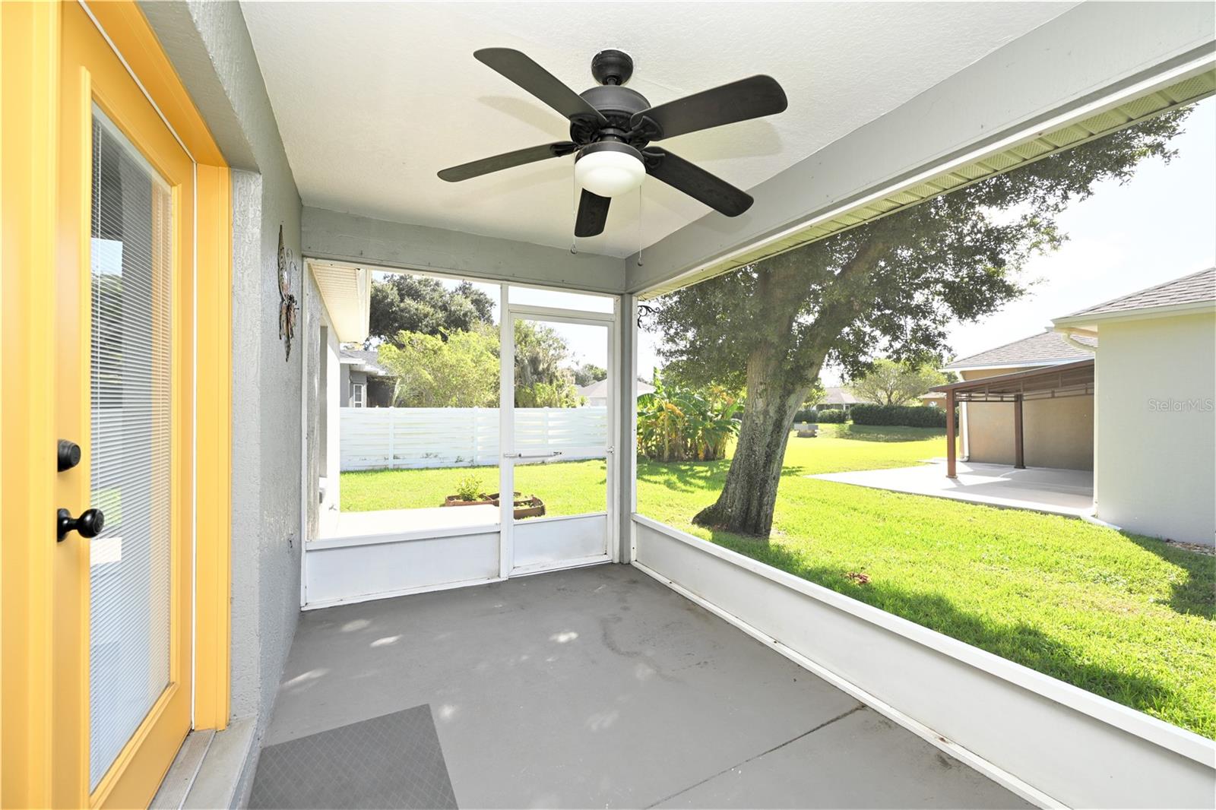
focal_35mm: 14
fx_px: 473
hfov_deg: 104.3
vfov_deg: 81.2
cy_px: 405
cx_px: 608
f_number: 6.3
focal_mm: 14
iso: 100
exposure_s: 1/160
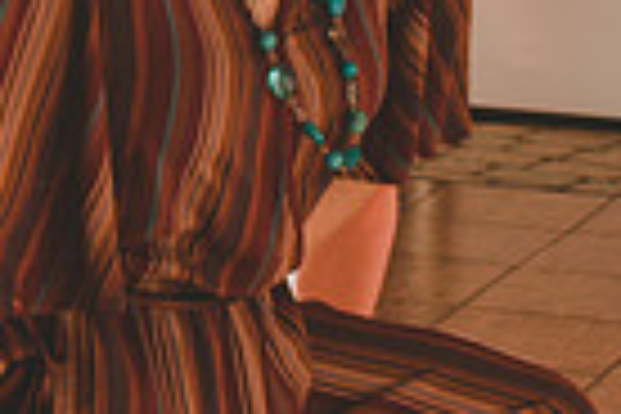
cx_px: -9
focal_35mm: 214
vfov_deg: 6.4
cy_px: -178
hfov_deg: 9.5
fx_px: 3691
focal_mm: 34
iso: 220
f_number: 5.6
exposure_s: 1/125
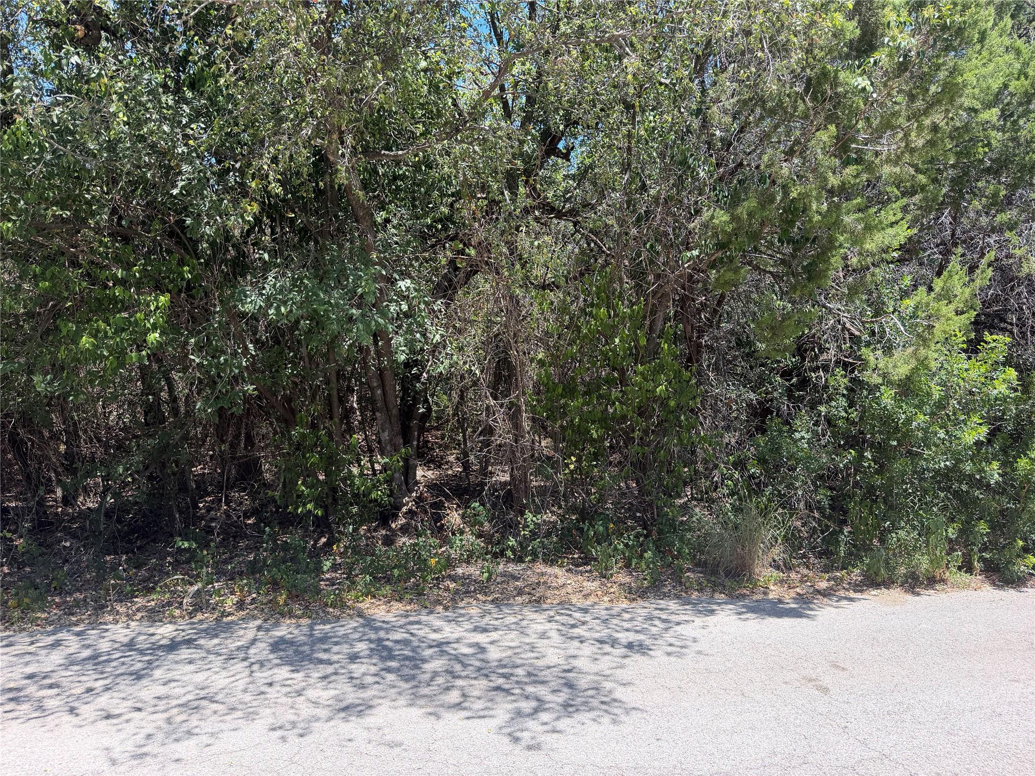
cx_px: 518
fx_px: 718
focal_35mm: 24
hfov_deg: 71.6
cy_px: 388
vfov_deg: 56.8
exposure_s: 1/1018
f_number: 1.78
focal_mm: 6.76
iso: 100
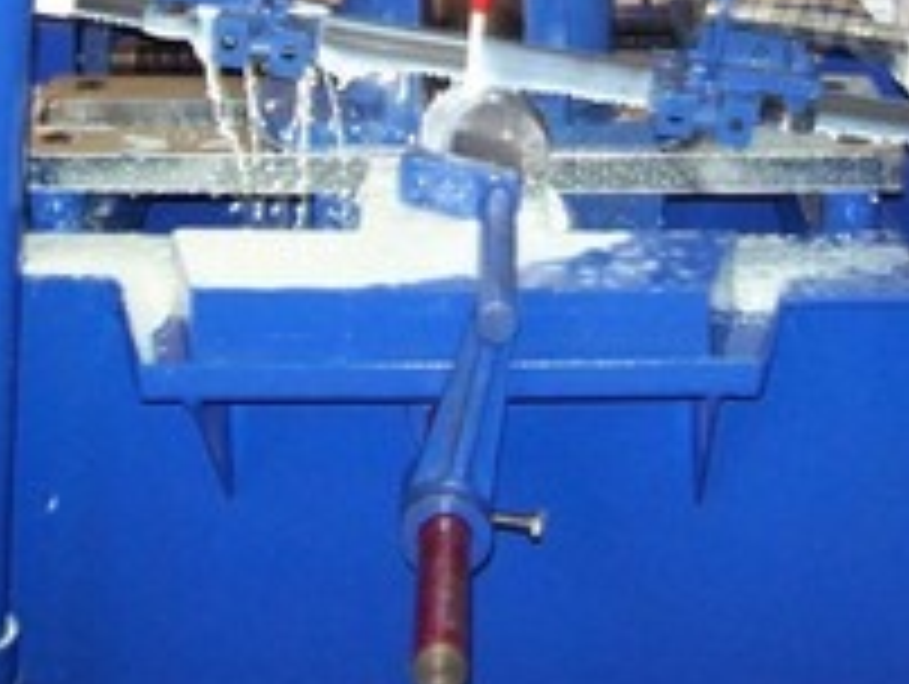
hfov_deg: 23.3
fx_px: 2208
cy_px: -117
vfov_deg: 16.9
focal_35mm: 84
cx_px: 464
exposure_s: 1/15
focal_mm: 5.6
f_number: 2.7
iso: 160
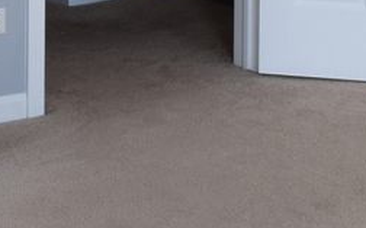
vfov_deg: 6.8
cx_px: 76
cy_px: -415
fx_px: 1764
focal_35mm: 177
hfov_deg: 11.8
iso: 400
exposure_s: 1/125
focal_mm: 18
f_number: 5.6
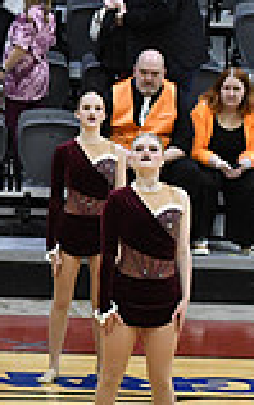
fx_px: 4334
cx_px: -462
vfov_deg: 5.3
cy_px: 363
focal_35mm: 392
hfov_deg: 3.3
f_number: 3.5
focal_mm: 70
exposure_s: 1/400
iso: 4000
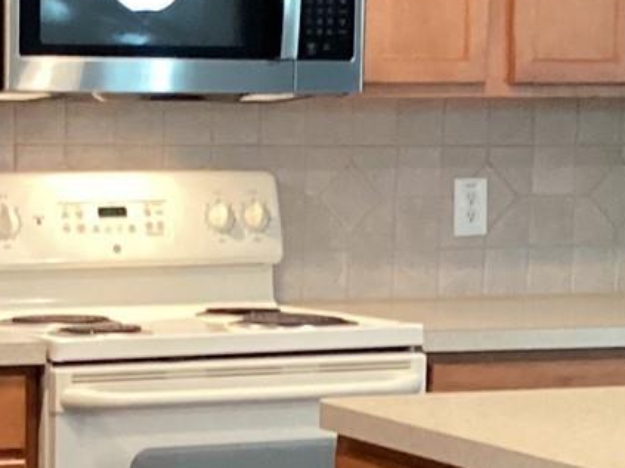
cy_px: 381
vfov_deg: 9.9
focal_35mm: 150
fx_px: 2708
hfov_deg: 12.9
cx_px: -62
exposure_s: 1/30
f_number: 2.4
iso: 400
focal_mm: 3.3
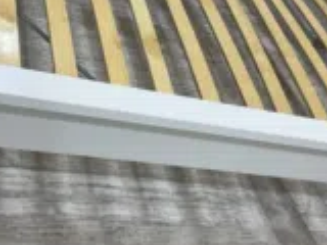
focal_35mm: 60
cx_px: 129
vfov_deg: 24.3
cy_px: 92
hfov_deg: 32.1
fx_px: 567
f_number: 1.78
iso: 125
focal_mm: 6.76
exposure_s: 1/100
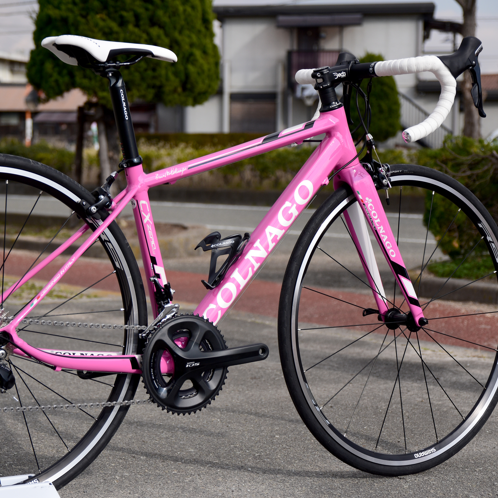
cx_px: 185
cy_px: 249
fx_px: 1563
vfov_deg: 18.1
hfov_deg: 18.1
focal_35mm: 96
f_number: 4
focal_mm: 50
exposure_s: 1/1600
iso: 200
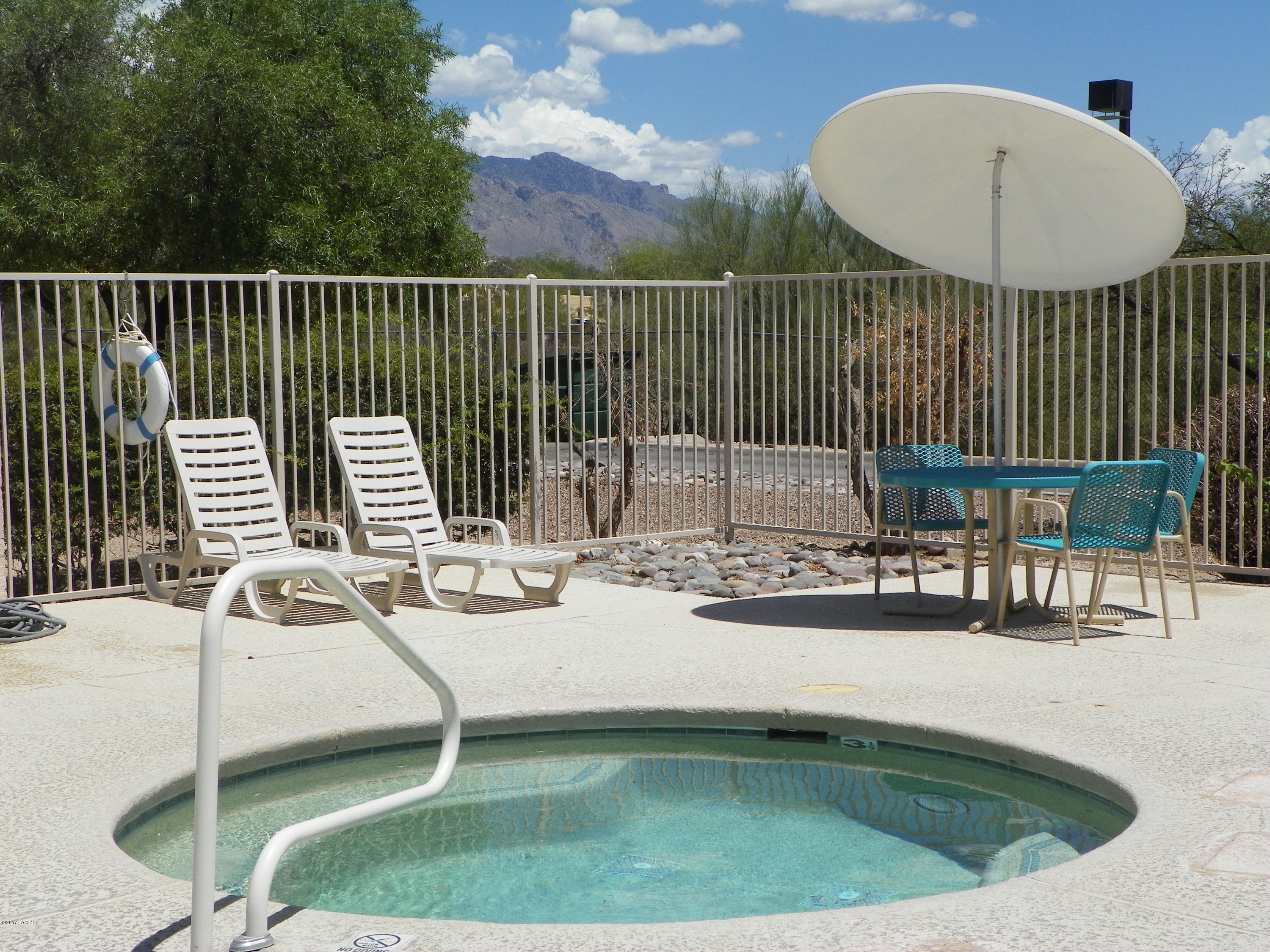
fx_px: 2201
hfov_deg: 32.2
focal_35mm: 60
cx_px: 635
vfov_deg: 24.4
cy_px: 476
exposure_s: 1/640
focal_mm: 10.7
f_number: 5.6
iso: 64
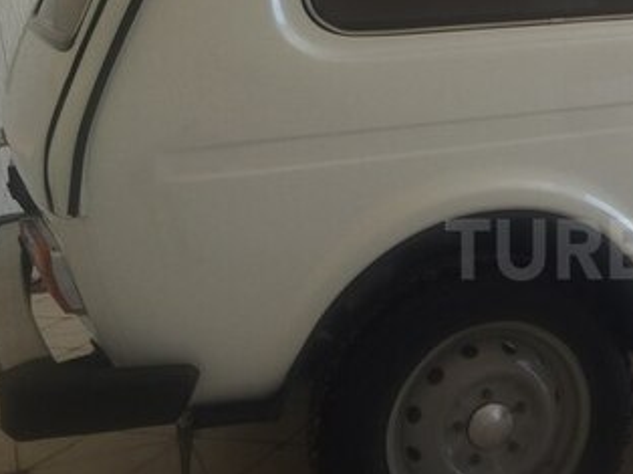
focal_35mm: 61
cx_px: 651
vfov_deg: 24.0
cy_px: 249
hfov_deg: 29.4
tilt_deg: -13.0
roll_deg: +2.2
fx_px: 1115
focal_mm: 4.15
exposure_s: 1/147
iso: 32
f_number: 2.2
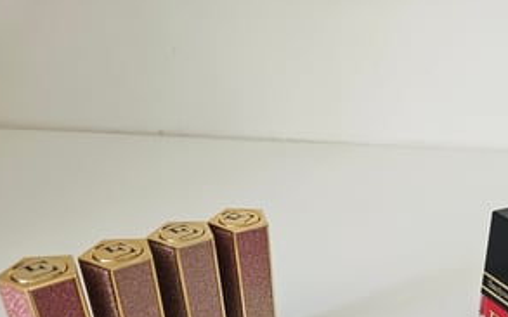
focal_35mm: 40
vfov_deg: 30.2
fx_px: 554
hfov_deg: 47.0
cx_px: 397
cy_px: 303
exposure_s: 1/359
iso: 400
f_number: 1.8
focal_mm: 5.4
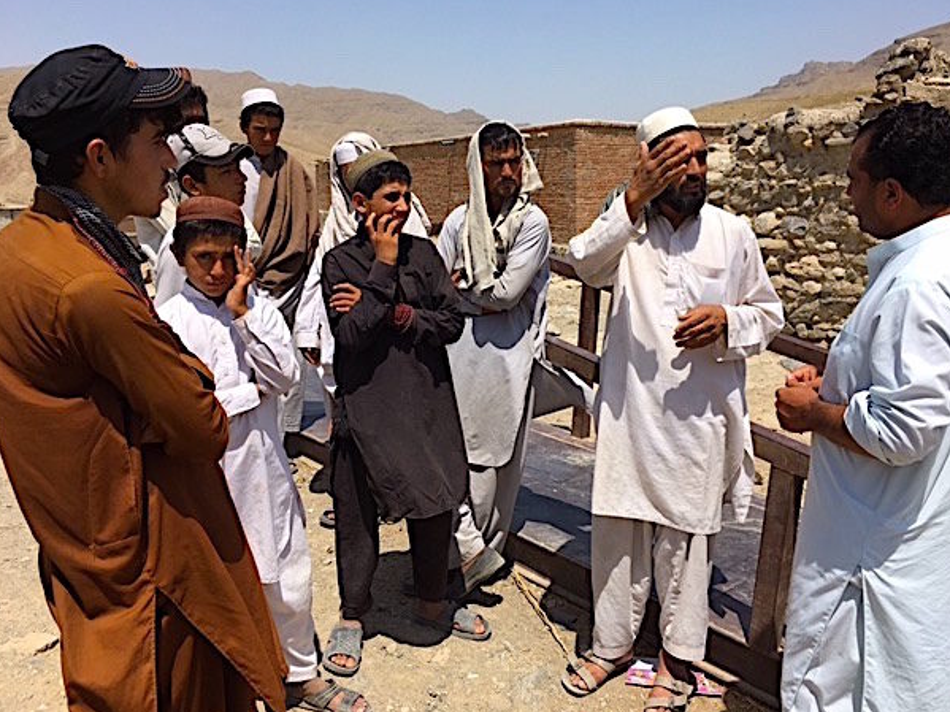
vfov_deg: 45.4
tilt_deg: -9.9
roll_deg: +0.5
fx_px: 851
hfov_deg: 58.3
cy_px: 341
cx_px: 501
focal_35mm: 31
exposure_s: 1/1637
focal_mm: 4.15
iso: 25
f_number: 2.2
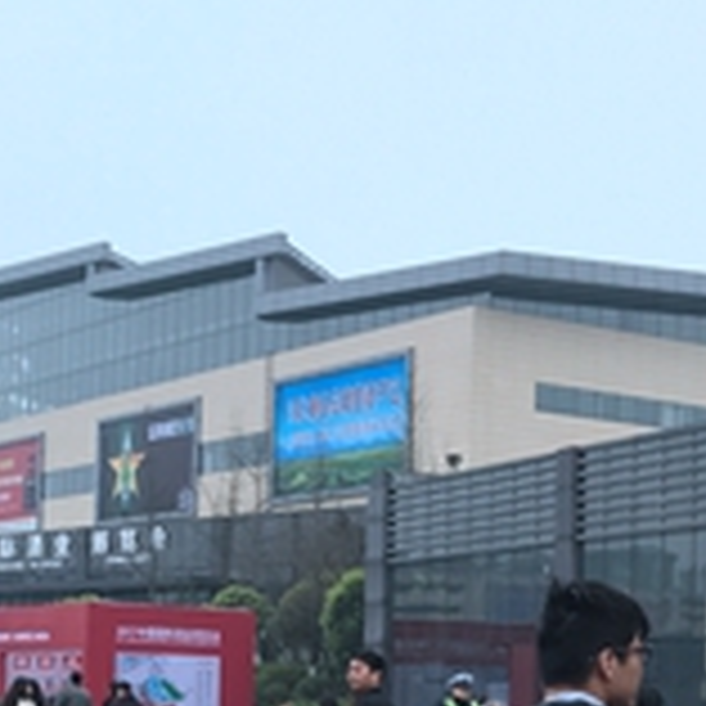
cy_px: 627
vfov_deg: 21.5
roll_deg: -2.4
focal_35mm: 79
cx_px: -4
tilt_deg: +2.8
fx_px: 1823
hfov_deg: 21.2
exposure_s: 1/348
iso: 20
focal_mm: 3.99
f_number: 1.8
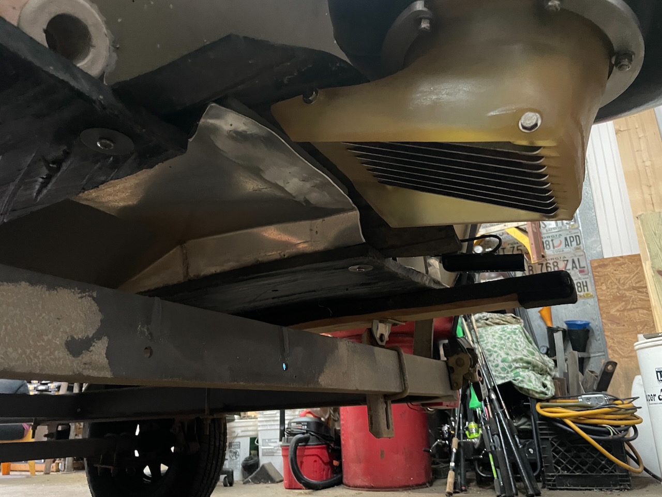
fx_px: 497
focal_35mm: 26
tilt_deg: +18.3
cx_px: 331
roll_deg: +2.6
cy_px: 248
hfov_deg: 67.3
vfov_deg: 53.1
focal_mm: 4.2
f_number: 1.6
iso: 1000
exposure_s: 1/30
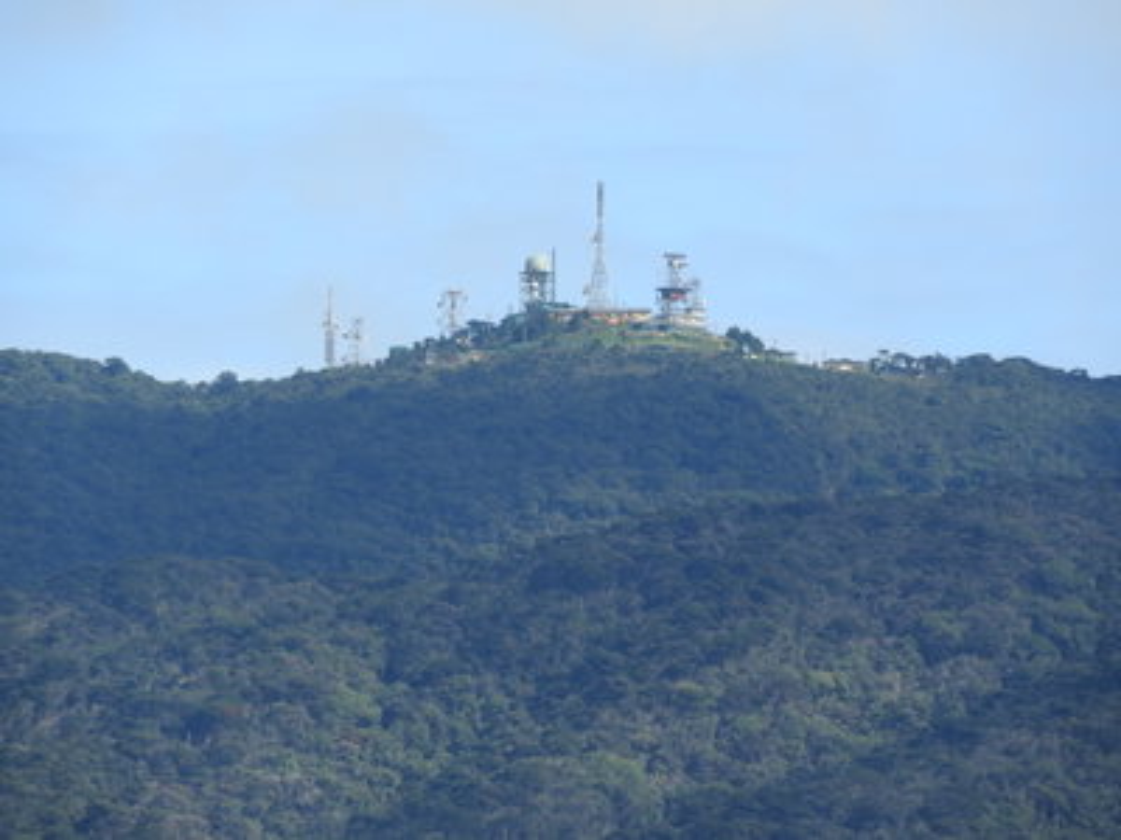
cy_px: 420
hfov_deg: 4.0
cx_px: 560
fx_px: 16192
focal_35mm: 500
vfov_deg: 3.0
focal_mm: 89.6
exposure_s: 1/400
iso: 100
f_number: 5.6
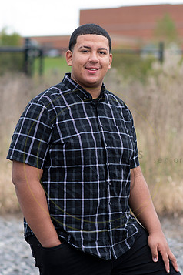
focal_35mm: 160
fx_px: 1220
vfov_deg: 12.8
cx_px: 97
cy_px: 159
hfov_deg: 8.6
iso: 100
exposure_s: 1/320
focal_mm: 85
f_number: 2.8
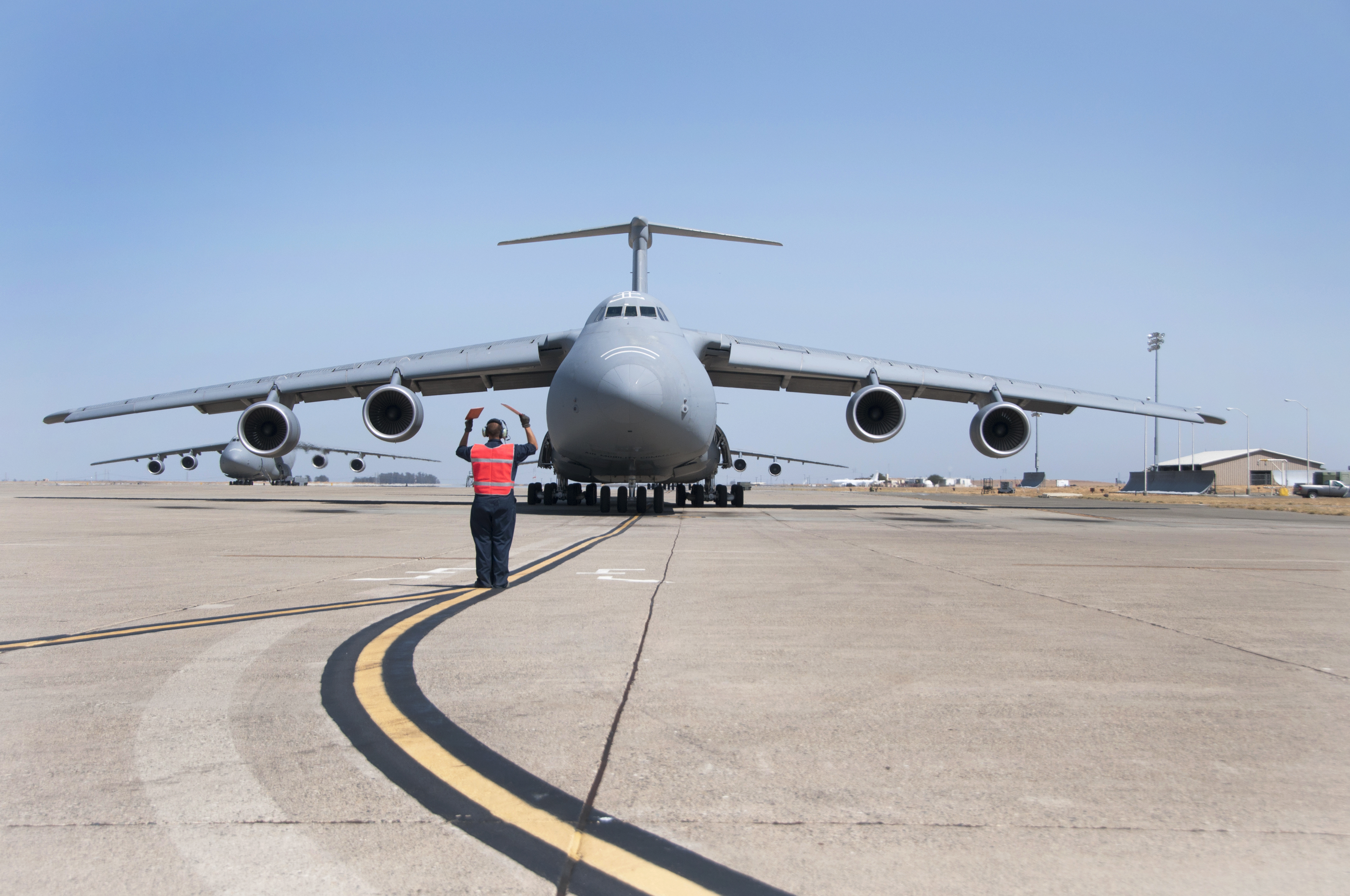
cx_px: 675
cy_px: 448
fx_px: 2023
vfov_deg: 25.0
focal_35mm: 54
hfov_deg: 36.9
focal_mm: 36
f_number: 7.1
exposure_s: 1/1600
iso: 400
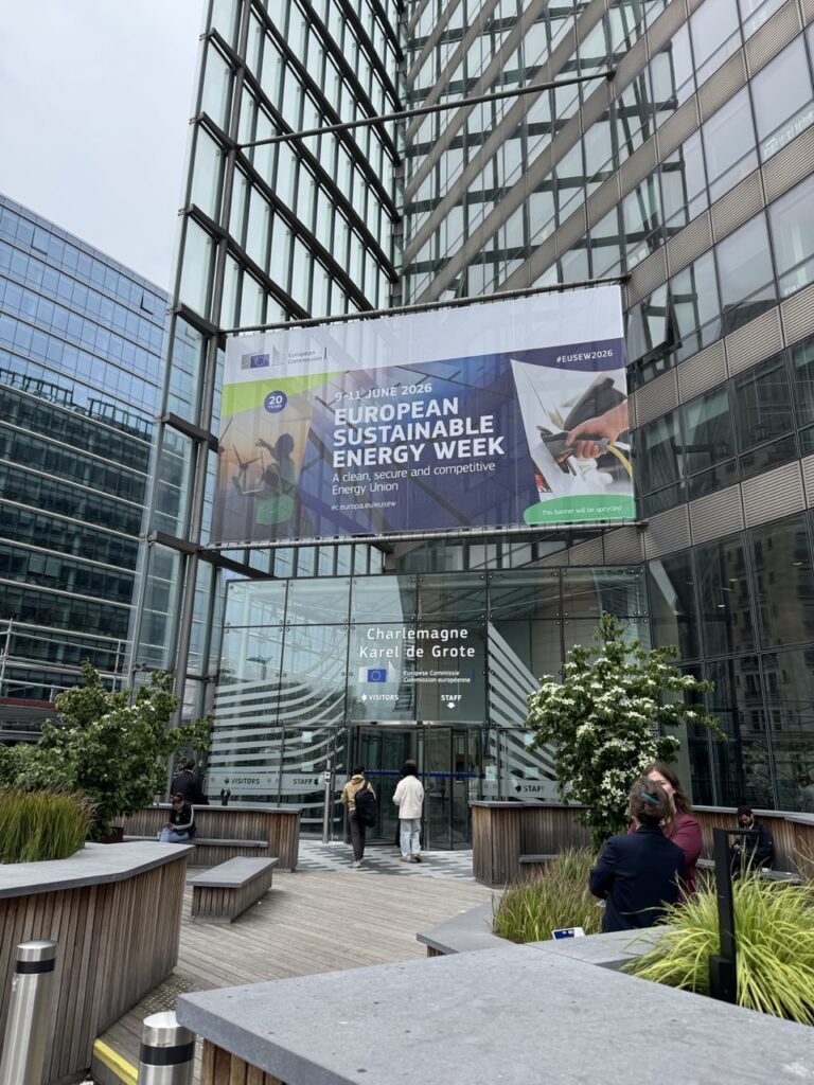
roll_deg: -1.2
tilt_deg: +14.5
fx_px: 752
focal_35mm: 24
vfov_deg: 71.6
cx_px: 407
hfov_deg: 56.8
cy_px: 542
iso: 80
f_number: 1.78
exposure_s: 1/1366
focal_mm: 6.76
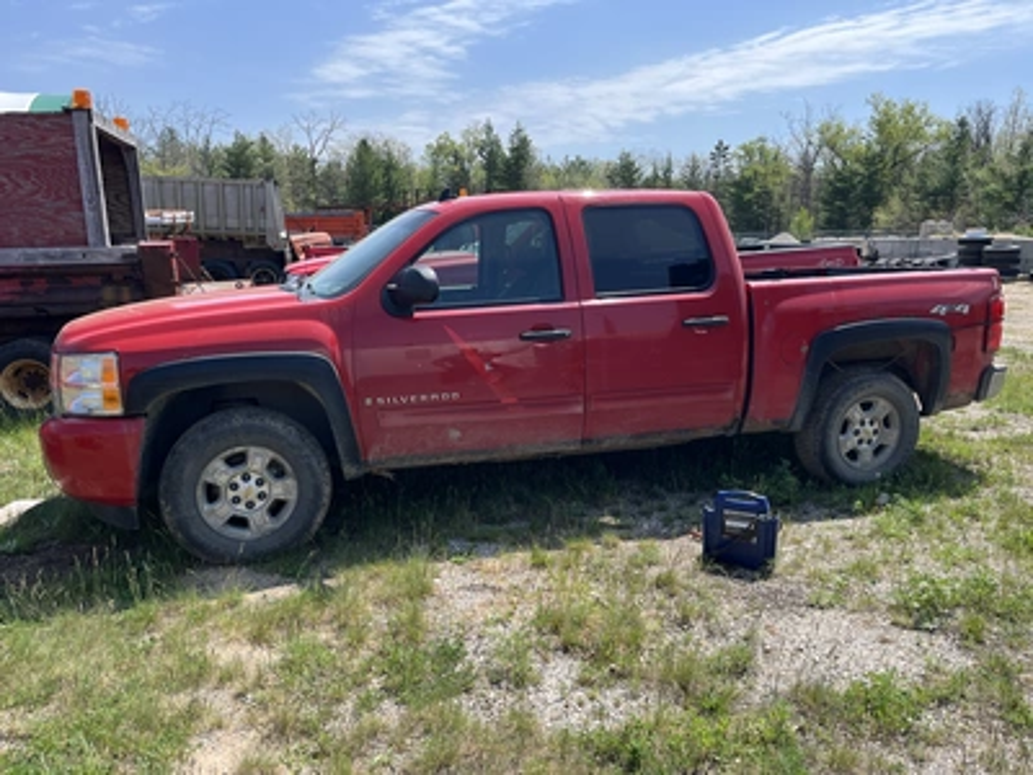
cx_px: 516
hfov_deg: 67.3
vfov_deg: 53.1
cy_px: 388
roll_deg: -0.1
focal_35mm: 26
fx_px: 776
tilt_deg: -9.7
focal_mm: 5.1
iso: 50
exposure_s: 1/1695
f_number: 1.6
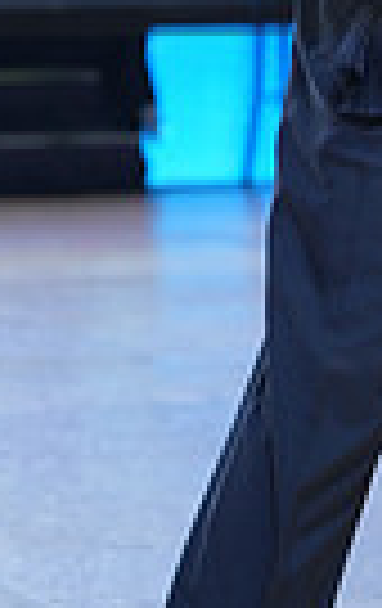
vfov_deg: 6.1
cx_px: 375
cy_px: -113
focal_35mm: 341
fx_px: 5650
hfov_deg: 3.9
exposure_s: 1/400
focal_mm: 78
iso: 500
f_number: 4
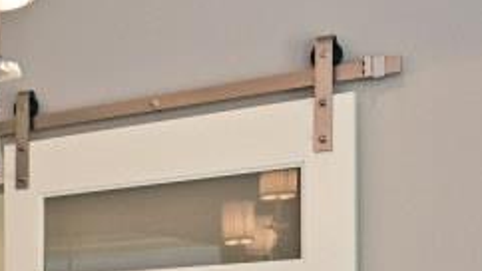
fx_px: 1163
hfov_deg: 20.0
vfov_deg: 12.7
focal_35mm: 91
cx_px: -257
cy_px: 383
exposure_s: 1/80
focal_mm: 14
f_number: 4.5
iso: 200
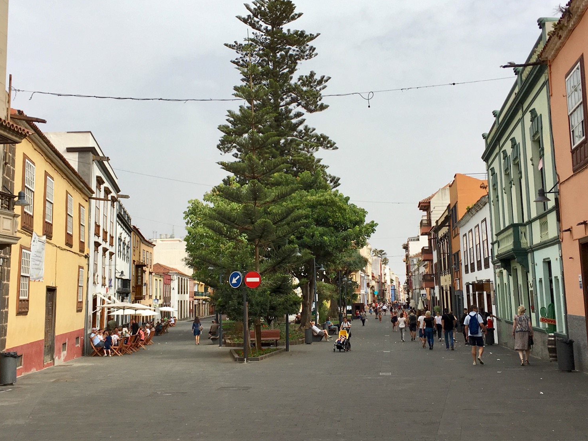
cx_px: 275
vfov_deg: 35.9
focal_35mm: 40
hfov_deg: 46.8
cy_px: 200
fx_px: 680
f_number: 2.2
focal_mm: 4.15
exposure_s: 1/1304
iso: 25
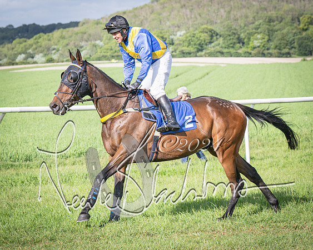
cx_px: 75
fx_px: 1521
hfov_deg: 11.7
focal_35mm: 164
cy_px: 133
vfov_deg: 9.4
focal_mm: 77
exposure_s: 1/1600
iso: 200
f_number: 4.5
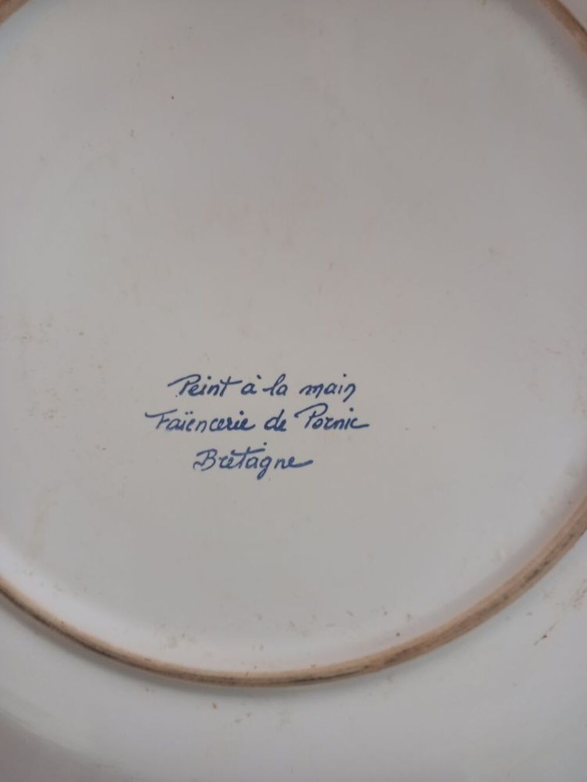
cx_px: 294
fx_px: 610
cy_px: 391
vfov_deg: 65.3
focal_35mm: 27
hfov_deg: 51.4
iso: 200
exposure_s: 1/33.3
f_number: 1.8
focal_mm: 4
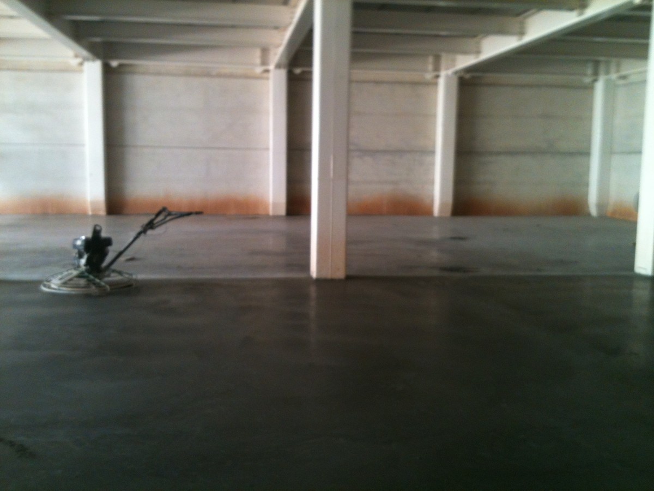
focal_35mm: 35
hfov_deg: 52.6
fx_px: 661
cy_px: 246
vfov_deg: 40.7
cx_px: 327
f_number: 2.8
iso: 100
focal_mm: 3.85
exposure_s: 1/15
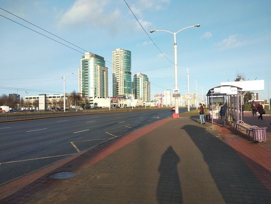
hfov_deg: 67.3
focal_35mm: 26
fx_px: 204
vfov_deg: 53.1
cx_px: 136
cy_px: 102
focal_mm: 3.81
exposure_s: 1/583
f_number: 2.2
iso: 100
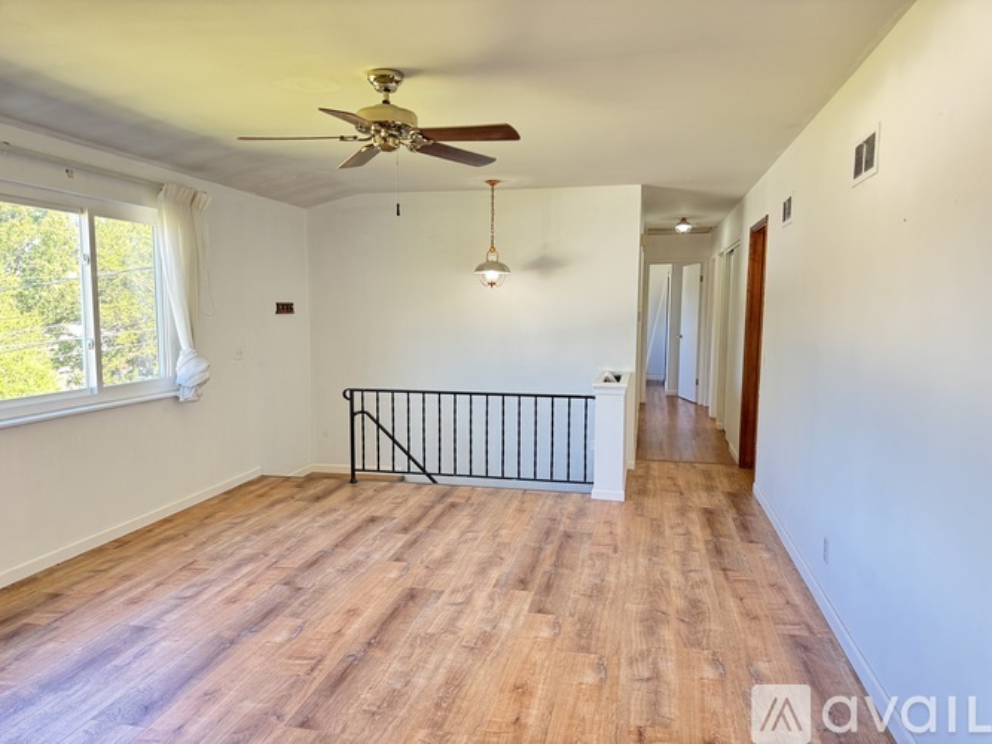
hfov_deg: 71.6
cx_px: 496
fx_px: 688
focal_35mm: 24
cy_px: 372
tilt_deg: -5.9
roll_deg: -0.3
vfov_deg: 56.8
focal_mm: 6.76
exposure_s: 1/60
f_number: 1.78
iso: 200
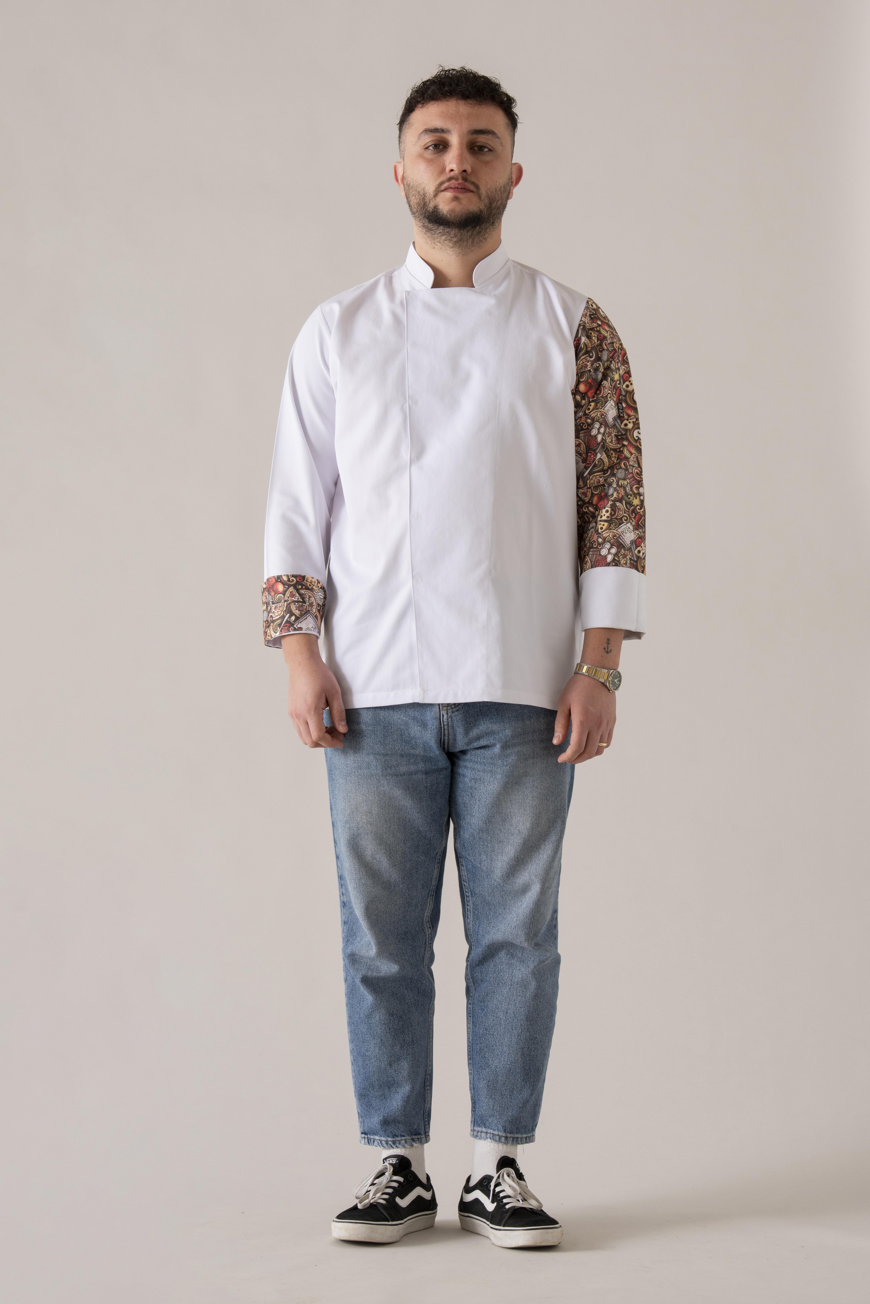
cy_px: 652
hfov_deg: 13.1
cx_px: 435
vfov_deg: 19.5
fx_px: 3803
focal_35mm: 105
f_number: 11
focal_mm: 105
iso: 320
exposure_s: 1/160
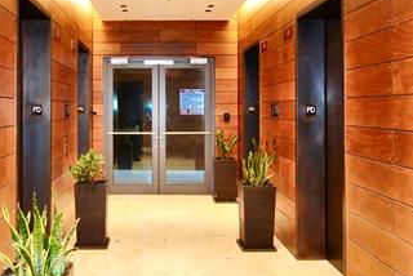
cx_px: 154
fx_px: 413
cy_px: 102
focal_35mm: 36
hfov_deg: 52.5
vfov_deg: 36.7
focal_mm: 12
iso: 200
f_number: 4
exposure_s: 1/25
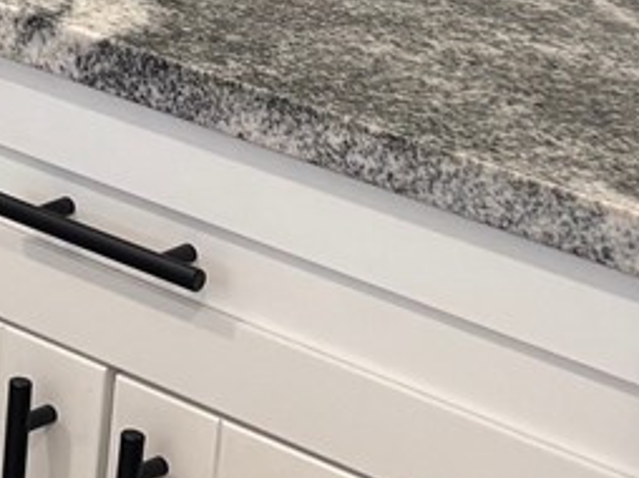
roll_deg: +0.2
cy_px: -191
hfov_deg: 10.5
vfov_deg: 8.9
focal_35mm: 164
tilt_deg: -13.3
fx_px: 3025
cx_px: -875
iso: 80
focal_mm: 5.96
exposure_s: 1/60
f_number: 1.6
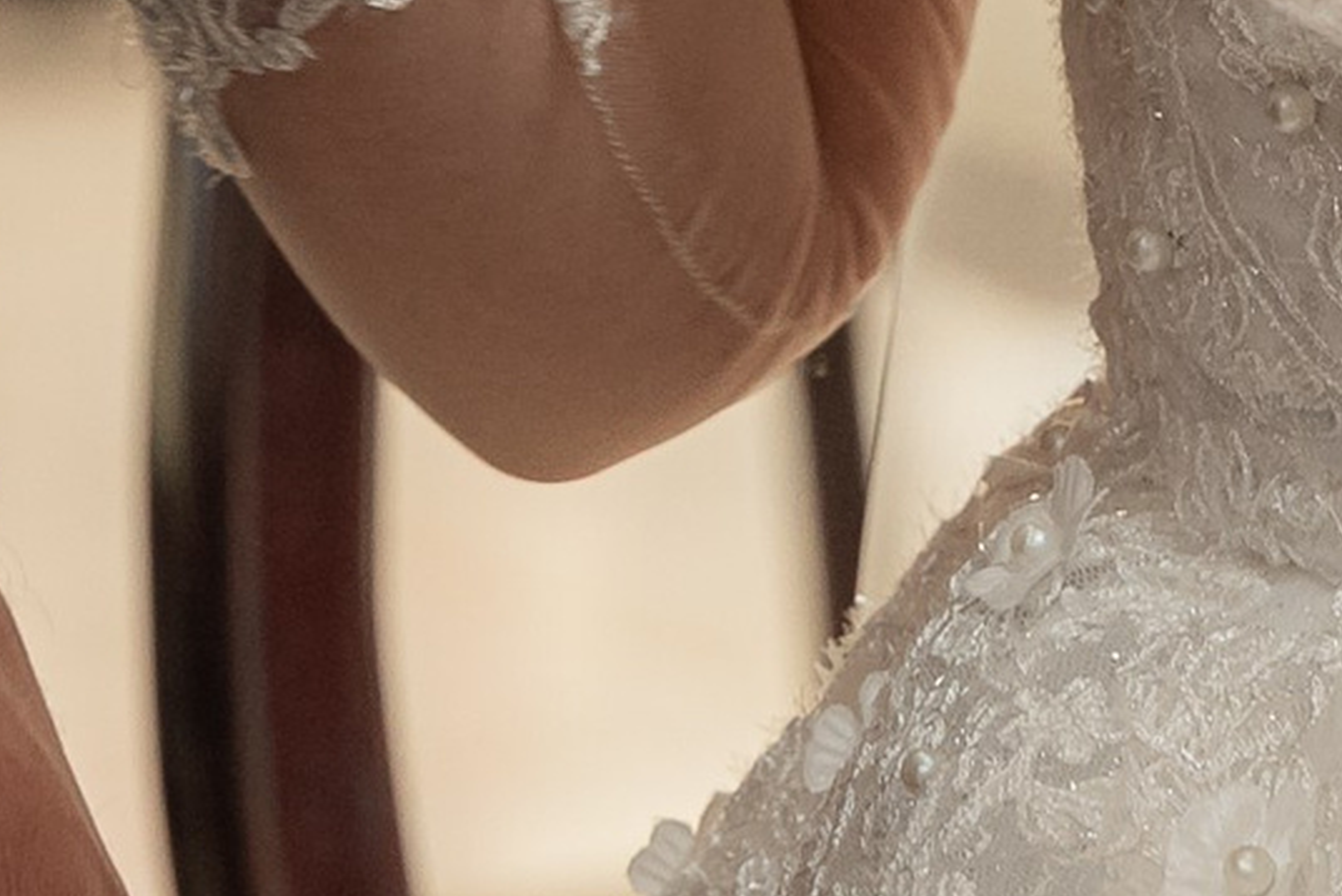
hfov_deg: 5.7
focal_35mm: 358
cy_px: -997
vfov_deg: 3.8
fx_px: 13352
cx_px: 25
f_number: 6.3
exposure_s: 1/200
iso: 2000
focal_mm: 75
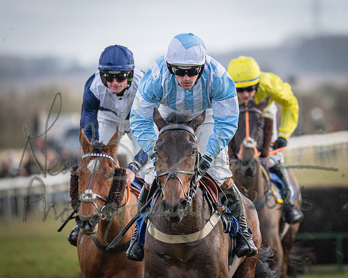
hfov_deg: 3.0
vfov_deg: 2.4
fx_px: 6615
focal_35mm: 643
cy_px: 80
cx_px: 198
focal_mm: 400
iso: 800
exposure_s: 1/2000
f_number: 5
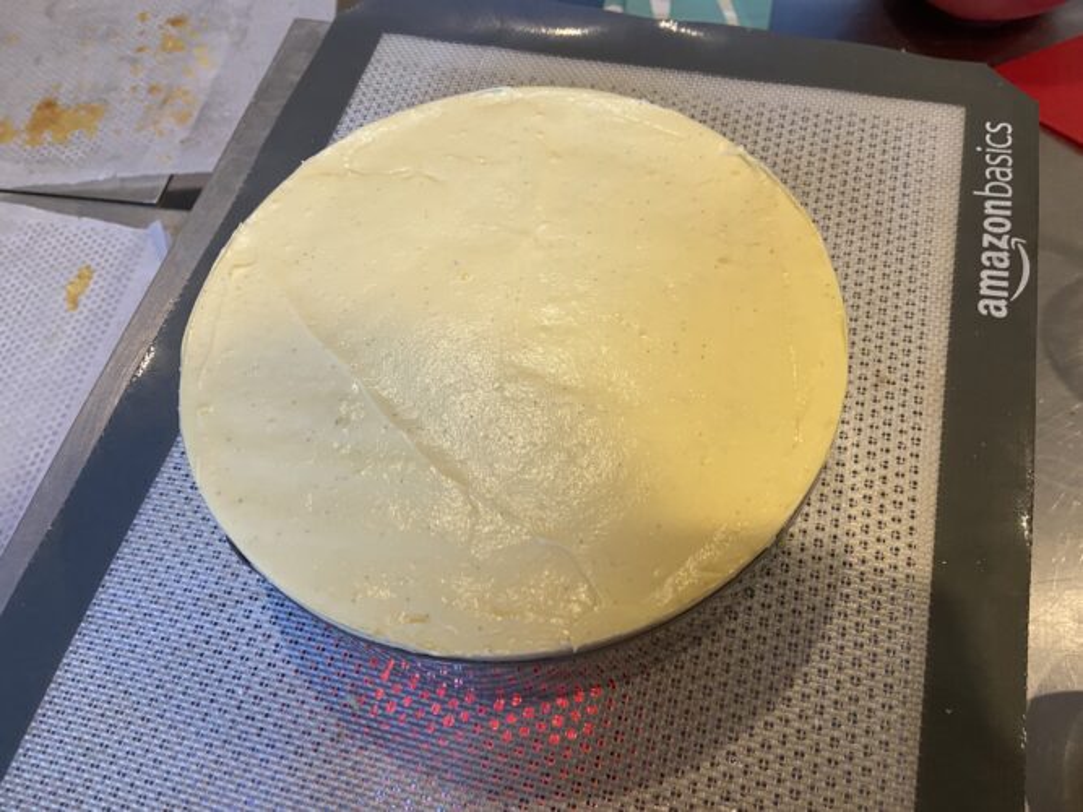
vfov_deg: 53.0
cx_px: 542
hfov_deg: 67.3
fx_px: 813
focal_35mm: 26
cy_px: 406
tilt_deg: -62.2
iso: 320
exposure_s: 1/50
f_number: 1.8
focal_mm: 4.25
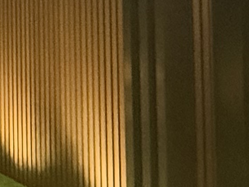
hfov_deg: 17.6
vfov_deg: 13.8
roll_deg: +0.8
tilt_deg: +3.3
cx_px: -118
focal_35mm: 101
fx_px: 726
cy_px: -91
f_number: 2.2
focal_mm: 2.22
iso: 1000
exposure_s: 1/40
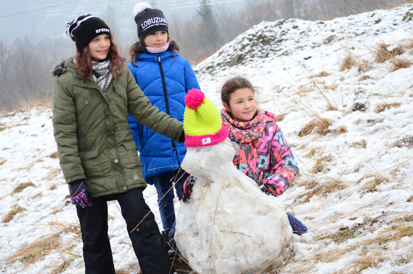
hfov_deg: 24.7
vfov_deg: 16.5
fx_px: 945
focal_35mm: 82
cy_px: 137
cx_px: 206
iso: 500
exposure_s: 1/160
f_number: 6.3
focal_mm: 55
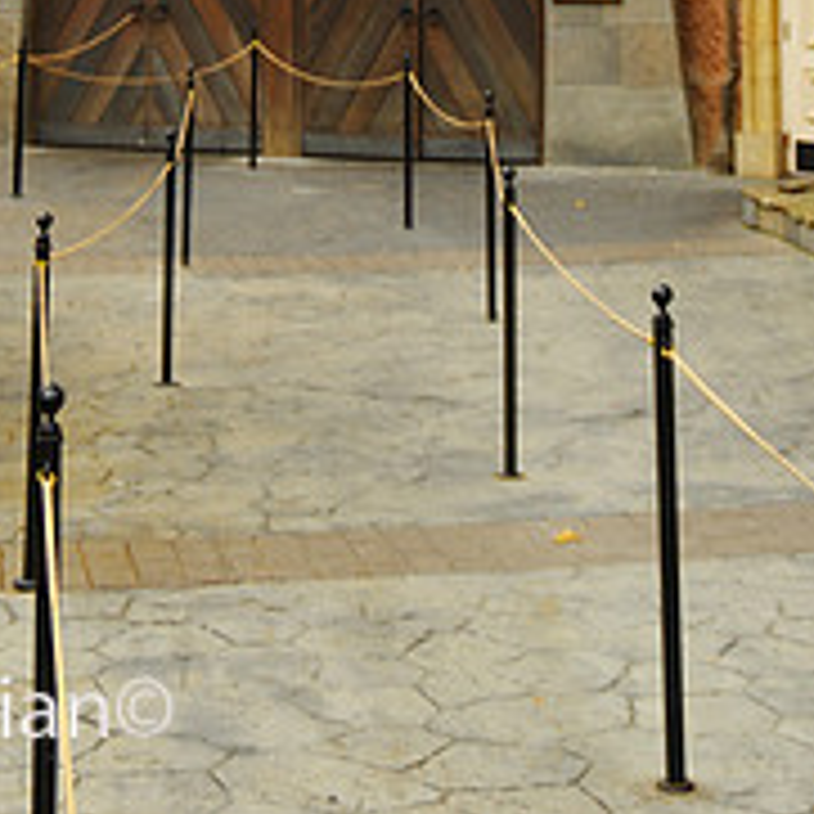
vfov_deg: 17.0
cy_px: -481
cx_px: 315
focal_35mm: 90
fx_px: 2394
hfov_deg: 19.3
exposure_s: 1/100
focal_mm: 22
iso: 100
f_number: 3.5
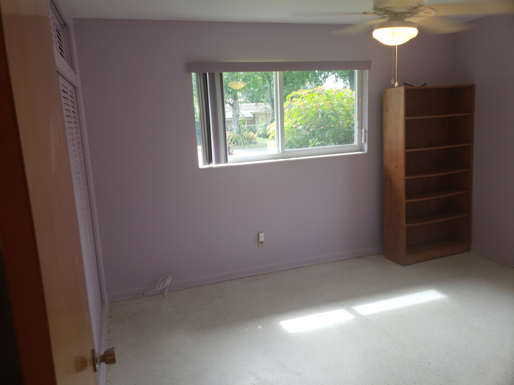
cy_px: 192
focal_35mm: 26
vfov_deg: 53.1
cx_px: 257
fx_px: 386
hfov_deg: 67.3
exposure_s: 1/60
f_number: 2.4
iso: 80
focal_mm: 4.3
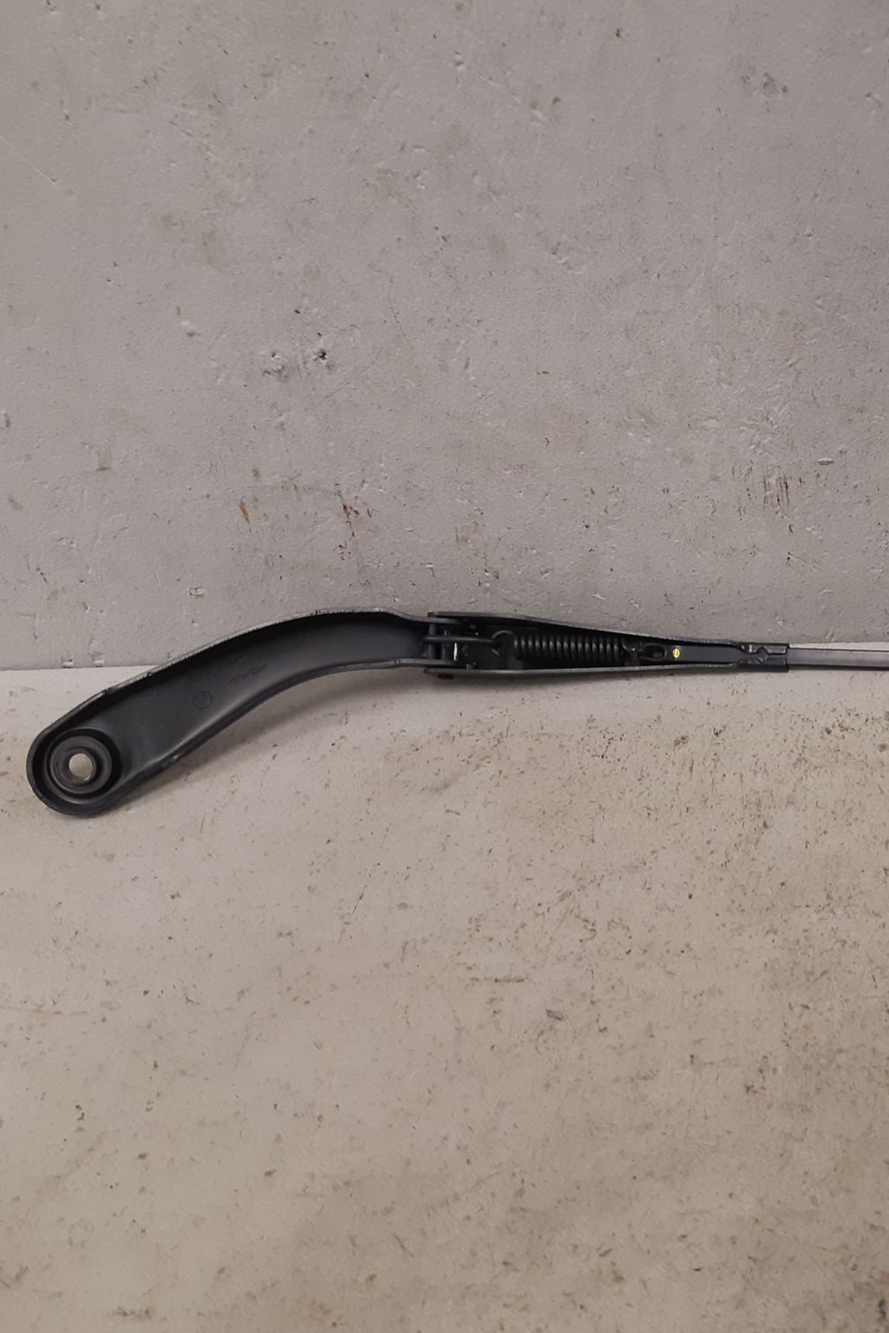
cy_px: 653
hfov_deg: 34.2
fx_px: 1370
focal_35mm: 37
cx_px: 779
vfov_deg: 51.9
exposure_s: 1/50
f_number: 1.7
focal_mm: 3.93
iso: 125
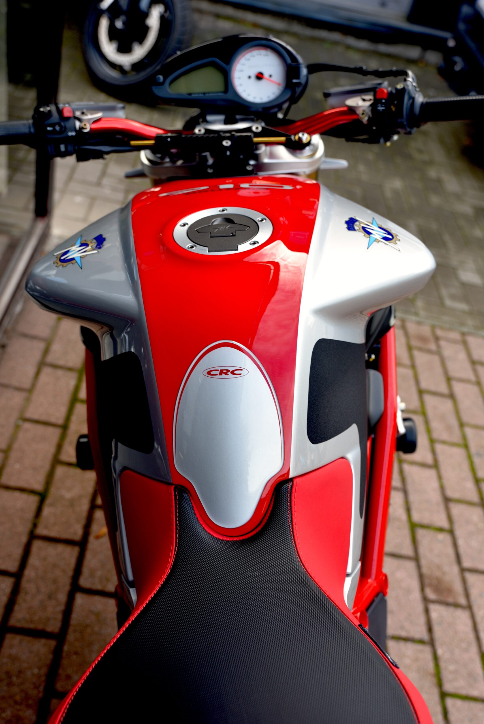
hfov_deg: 33.4
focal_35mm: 40
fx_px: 806
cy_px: 362
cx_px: 242
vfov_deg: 48.4
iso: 200
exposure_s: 1/100
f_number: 5
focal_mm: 40
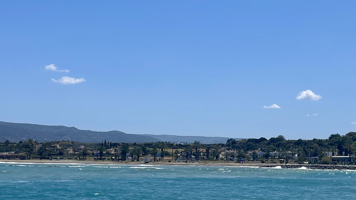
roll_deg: -0.6
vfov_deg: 16.5
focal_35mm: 72
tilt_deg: -1.8
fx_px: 680
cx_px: 245
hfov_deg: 29.1
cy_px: 189
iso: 32
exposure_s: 1/9091
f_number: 1.6
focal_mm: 4.2
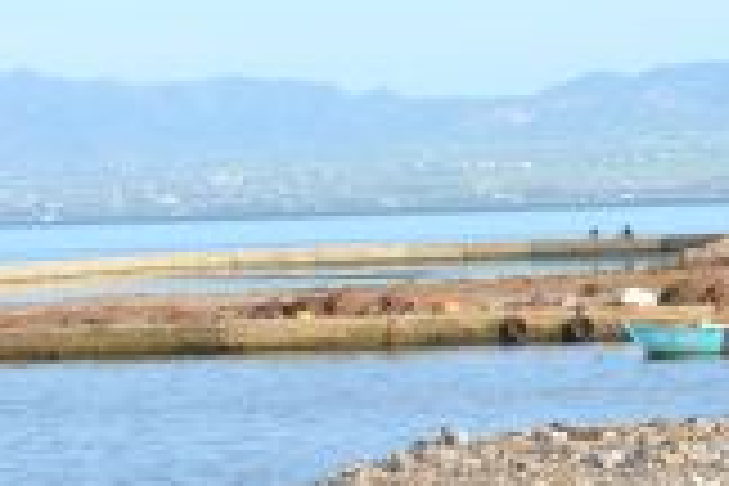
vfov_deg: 4.1
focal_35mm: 331
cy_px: 56
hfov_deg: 6.2
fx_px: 6702
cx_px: 842
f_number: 8
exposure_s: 1/250
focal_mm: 55
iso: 100
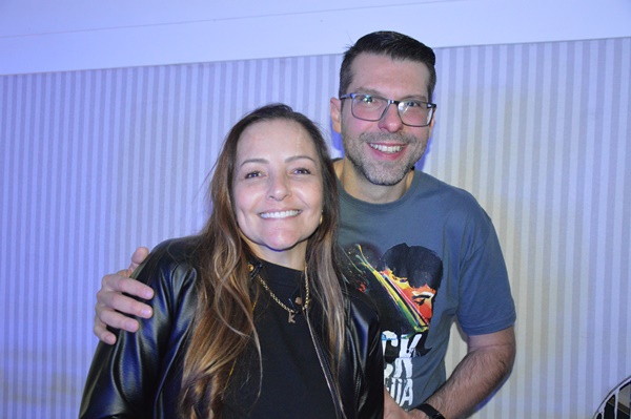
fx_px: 841
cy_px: 210
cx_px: 316
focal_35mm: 48
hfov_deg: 41.1
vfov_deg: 28.0
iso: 3200
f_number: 4.2
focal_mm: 32
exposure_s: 1/60
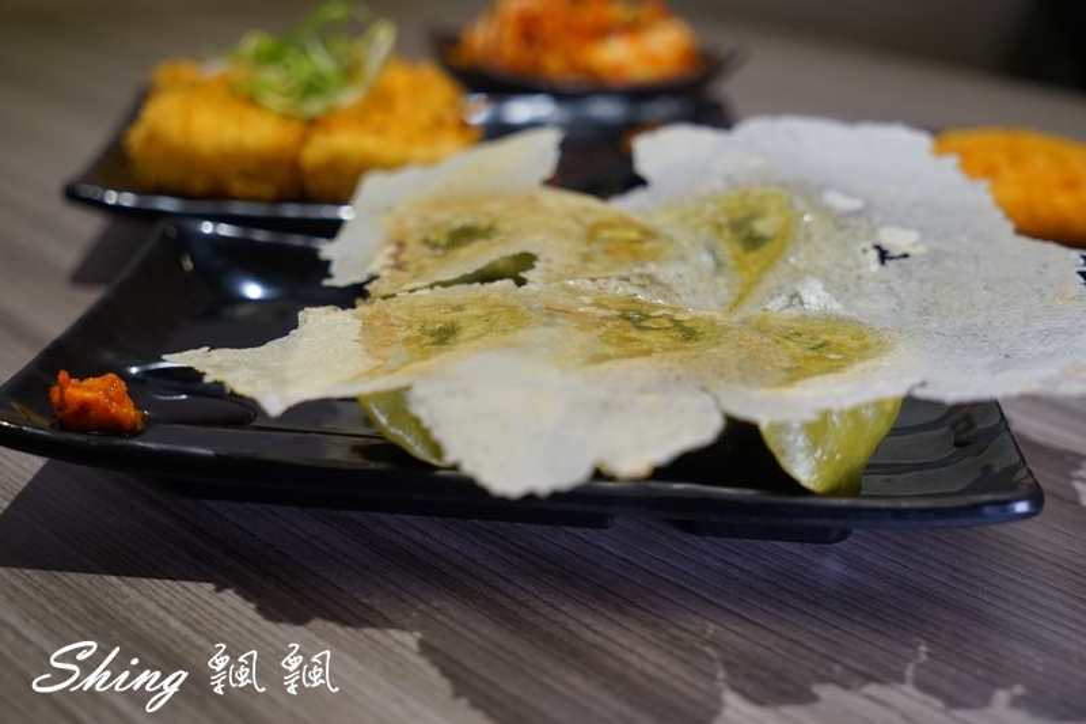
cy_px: 362
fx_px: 1538
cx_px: 543
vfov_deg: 26.5
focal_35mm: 51
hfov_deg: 38.9
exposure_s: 1/60
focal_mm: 51
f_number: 5
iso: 1000
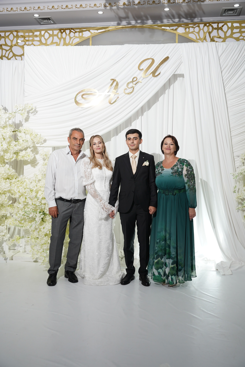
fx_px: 357
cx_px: 122
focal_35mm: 35
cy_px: 184
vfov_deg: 54.4
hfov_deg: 37.9
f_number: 4
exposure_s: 1/200
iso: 640
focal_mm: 35
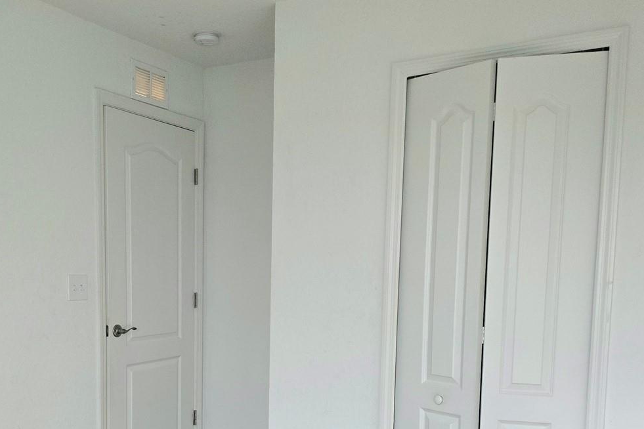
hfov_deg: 49.0
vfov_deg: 33.3
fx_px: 698
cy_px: 341
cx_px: 234
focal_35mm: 39
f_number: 1.7
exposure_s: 1/120
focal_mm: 6.3
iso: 200
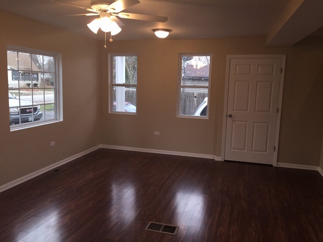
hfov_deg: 61.7
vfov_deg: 48.2
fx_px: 271
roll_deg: -2.0
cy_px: 121
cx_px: 162
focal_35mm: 29
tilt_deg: -7.3
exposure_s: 1/30
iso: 32
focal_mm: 4.15
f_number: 2.2
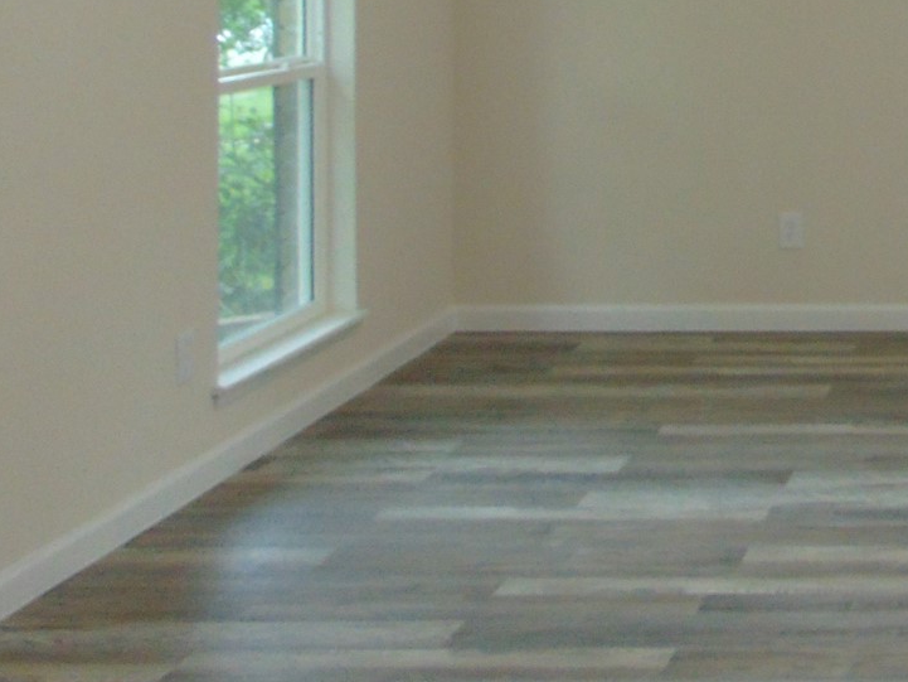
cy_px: -95
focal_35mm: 71
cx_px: 1141
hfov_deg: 24.4
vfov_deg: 19.7
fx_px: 1863
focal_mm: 4.5
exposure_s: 1/30
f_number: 3
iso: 160
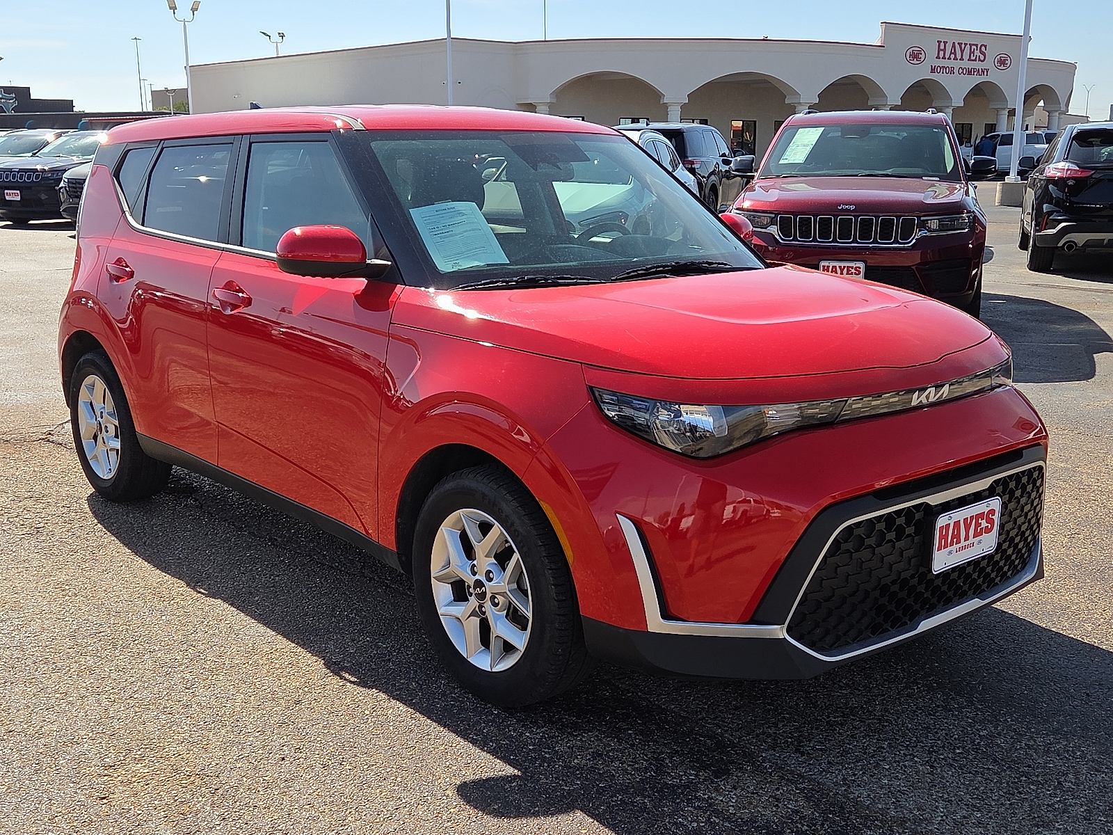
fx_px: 1190
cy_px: 418
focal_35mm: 37
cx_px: 556
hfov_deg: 50.1
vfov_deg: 38.7
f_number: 1.8
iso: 77
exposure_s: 1/5000
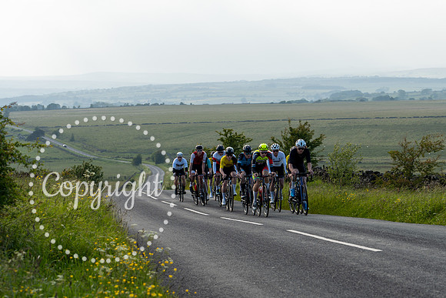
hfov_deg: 18.1
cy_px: 195
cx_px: 292
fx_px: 1396
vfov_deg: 12.2
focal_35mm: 113
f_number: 6.3
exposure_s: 1/320
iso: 200
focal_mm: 86
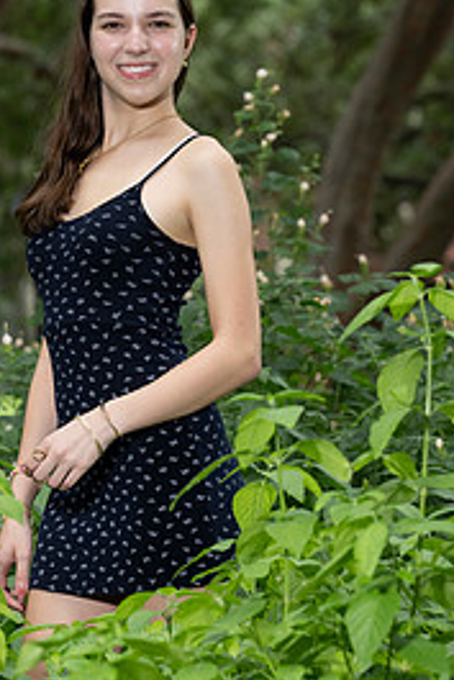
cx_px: 82
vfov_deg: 6.1
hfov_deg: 4.1
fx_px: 6404
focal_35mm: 339
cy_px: 231
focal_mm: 200
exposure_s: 1/200
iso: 1000
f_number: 8
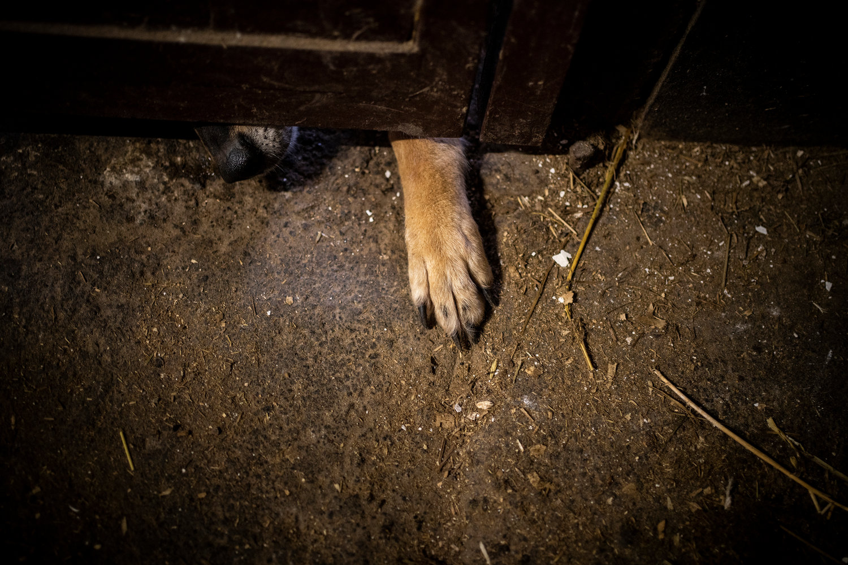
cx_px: 424
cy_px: 282
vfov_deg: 37.9
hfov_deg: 54.4
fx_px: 824
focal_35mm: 35
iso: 1250
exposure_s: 1/60
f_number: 1.8
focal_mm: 35
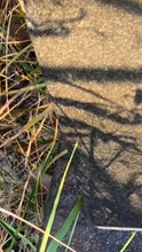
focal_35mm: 198
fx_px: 1323
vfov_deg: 10.8
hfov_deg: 6.0
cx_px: 289
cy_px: 33
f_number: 1.7
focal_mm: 4.71
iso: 80
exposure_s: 1/120
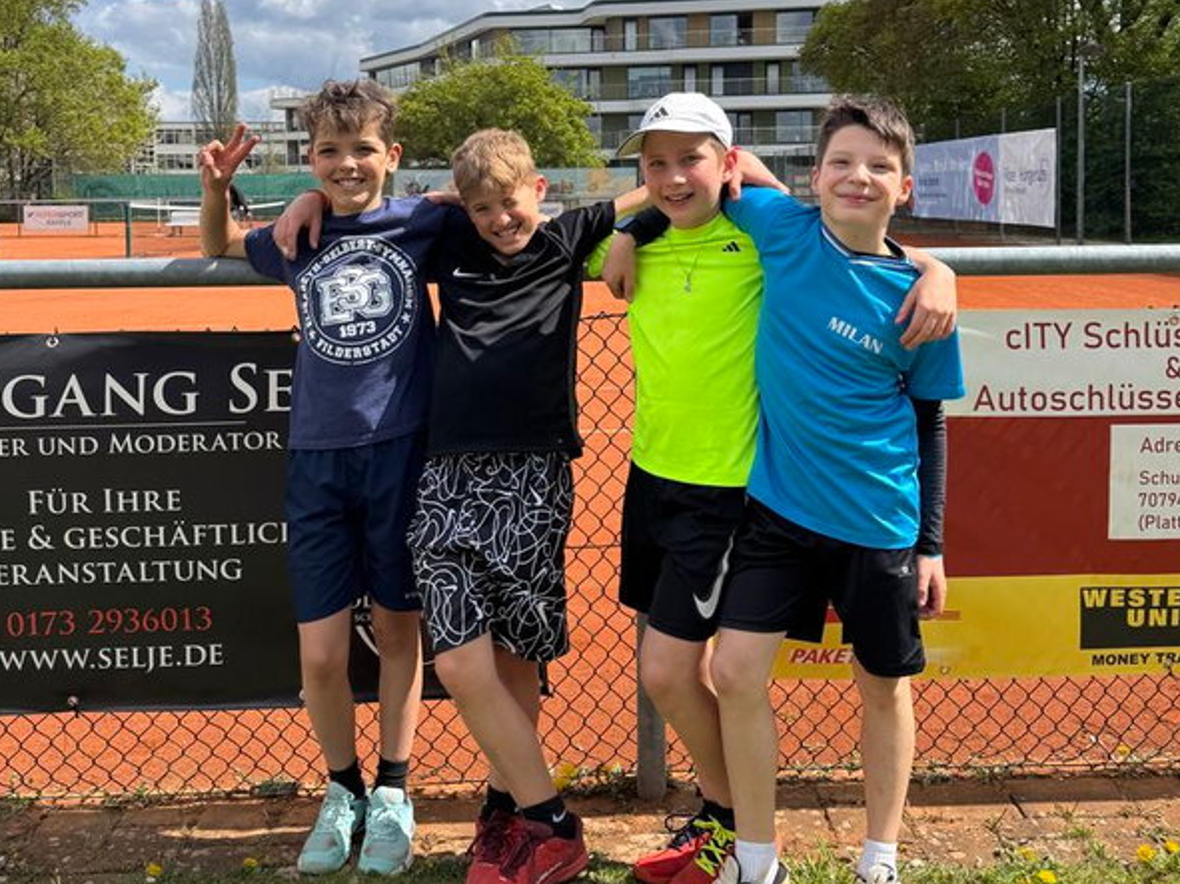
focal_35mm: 26
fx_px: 886
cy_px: 459
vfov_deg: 53.0
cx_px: 627
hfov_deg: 67.2
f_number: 1.78
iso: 80
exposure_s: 1/4310
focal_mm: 6.76
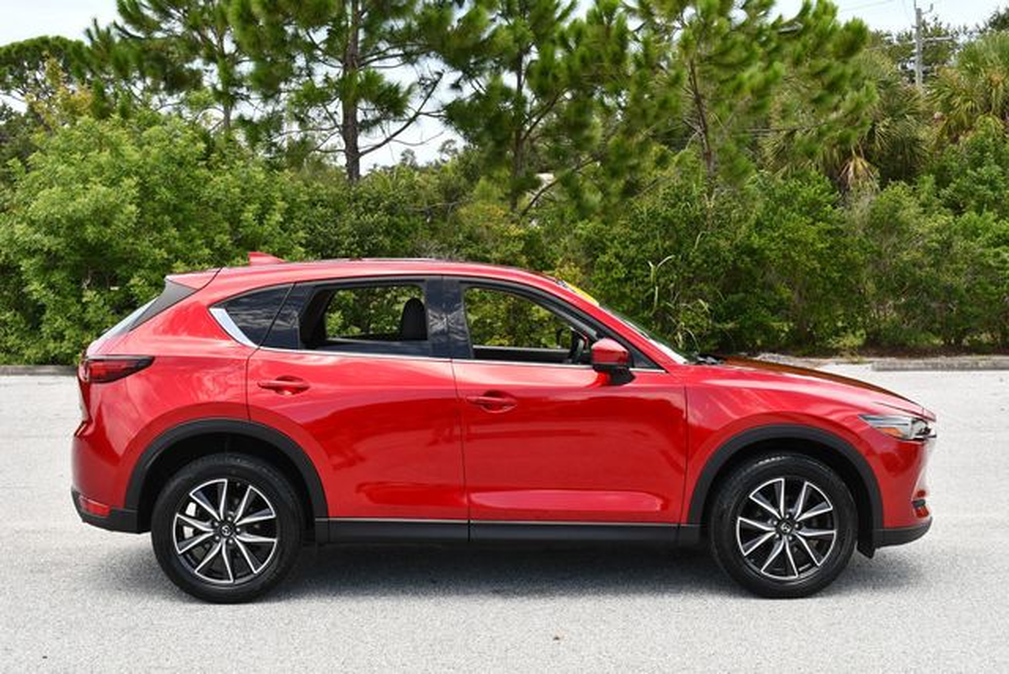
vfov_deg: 30.6
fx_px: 1234
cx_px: 504
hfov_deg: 44.5
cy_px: 337
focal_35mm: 44
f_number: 7.1
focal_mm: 22
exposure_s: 1/250
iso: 200
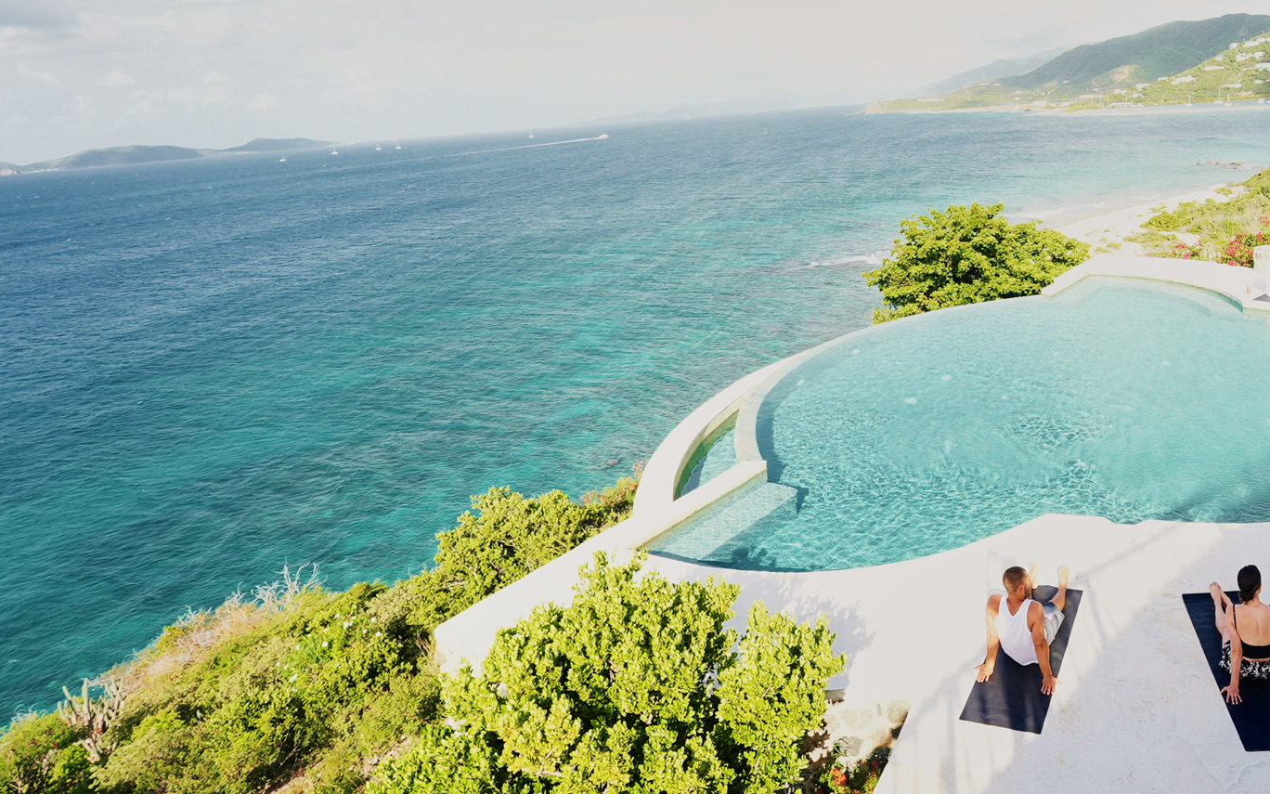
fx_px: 831
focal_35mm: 24
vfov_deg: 48.4
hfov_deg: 70.3
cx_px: 938
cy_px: 165
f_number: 7.1
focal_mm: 14
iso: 200
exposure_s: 1/200
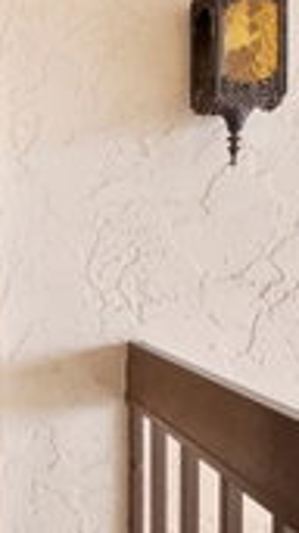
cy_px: 240
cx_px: -282
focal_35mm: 38
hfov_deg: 19.6
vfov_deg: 52.7
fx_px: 536
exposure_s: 1/15
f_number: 10
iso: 400
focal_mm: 7
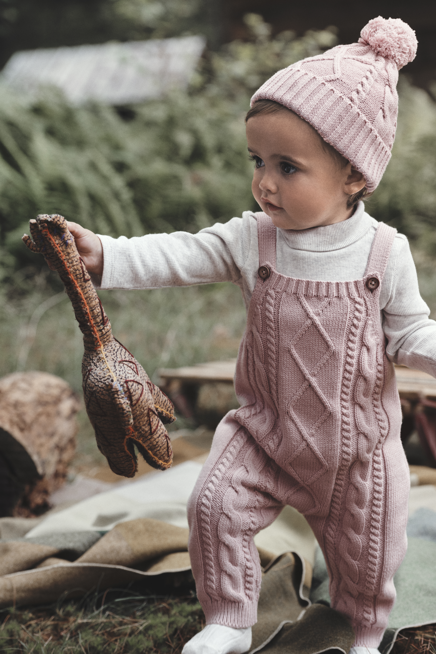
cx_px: 218
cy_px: 327
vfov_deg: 22.1
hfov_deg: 14.9
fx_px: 1671
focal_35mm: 92
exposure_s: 1/250
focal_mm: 92
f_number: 5
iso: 320
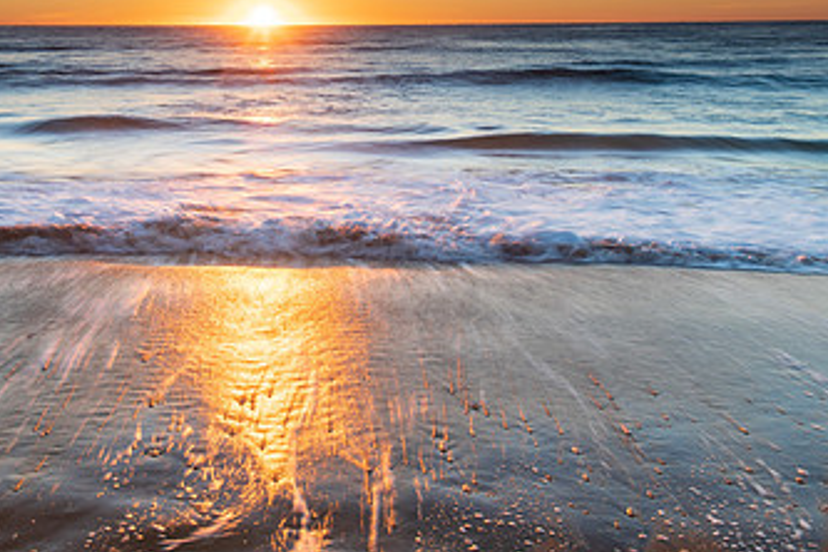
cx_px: 259
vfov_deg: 30.8
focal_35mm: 42
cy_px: 83
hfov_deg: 45.5
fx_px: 966
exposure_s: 1/3
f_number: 14
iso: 50
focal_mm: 24
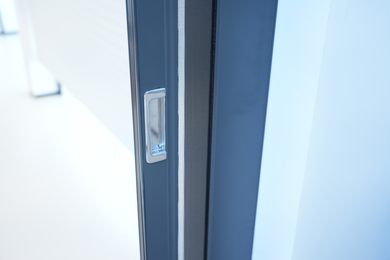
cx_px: 195
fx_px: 401
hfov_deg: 51.9
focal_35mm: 37
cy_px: 130
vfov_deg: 35.9
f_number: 4
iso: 1000
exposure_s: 1/60
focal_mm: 37
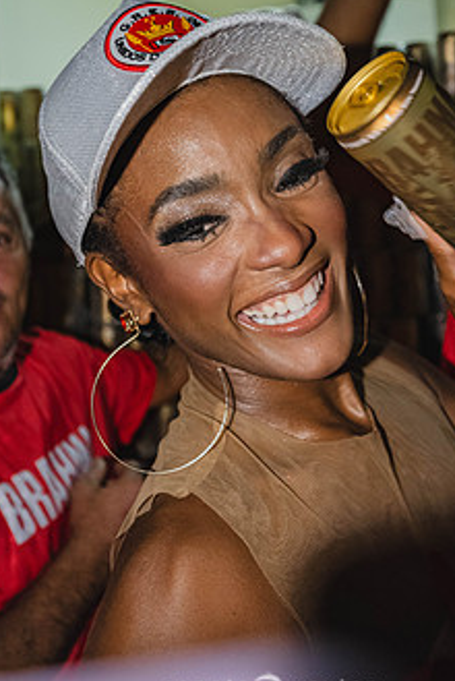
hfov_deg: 32.6
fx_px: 776
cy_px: 259
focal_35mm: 41
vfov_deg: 47.0
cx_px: 267
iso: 3200
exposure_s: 1/100
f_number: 4
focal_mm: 30
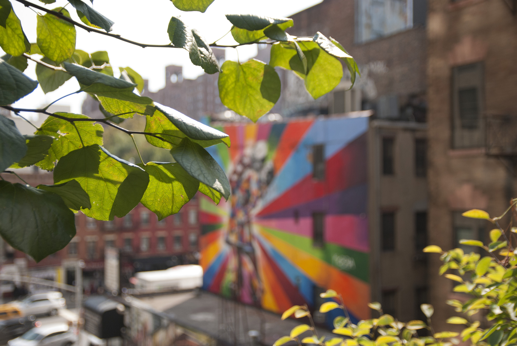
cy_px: 173
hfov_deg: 44.9
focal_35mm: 44
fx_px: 625
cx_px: 258
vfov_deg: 30.9
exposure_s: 1/1250
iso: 160
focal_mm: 29
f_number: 2.8
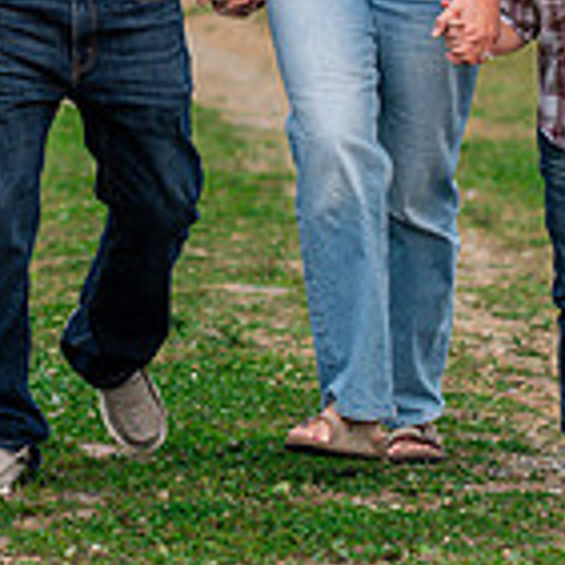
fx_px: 5484
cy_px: -106
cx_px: 208
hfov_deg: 5.9
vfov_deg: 5.9
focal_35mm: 297
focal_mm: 85
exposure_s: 1/250
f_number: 3.2
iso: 640
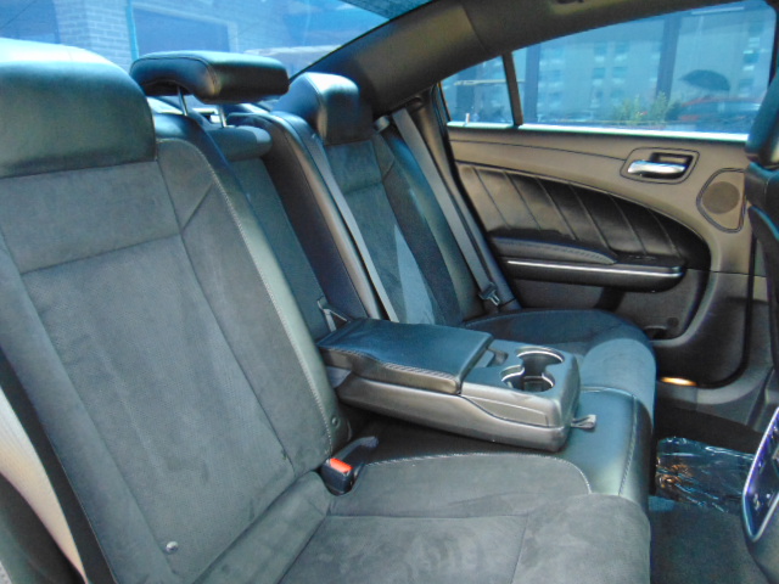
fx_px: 563
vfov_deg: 54.9
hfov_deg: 69.4
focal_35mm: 25
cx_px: 390
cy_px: 292
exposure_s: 1/30
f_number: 3
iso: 320
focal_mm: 4.5
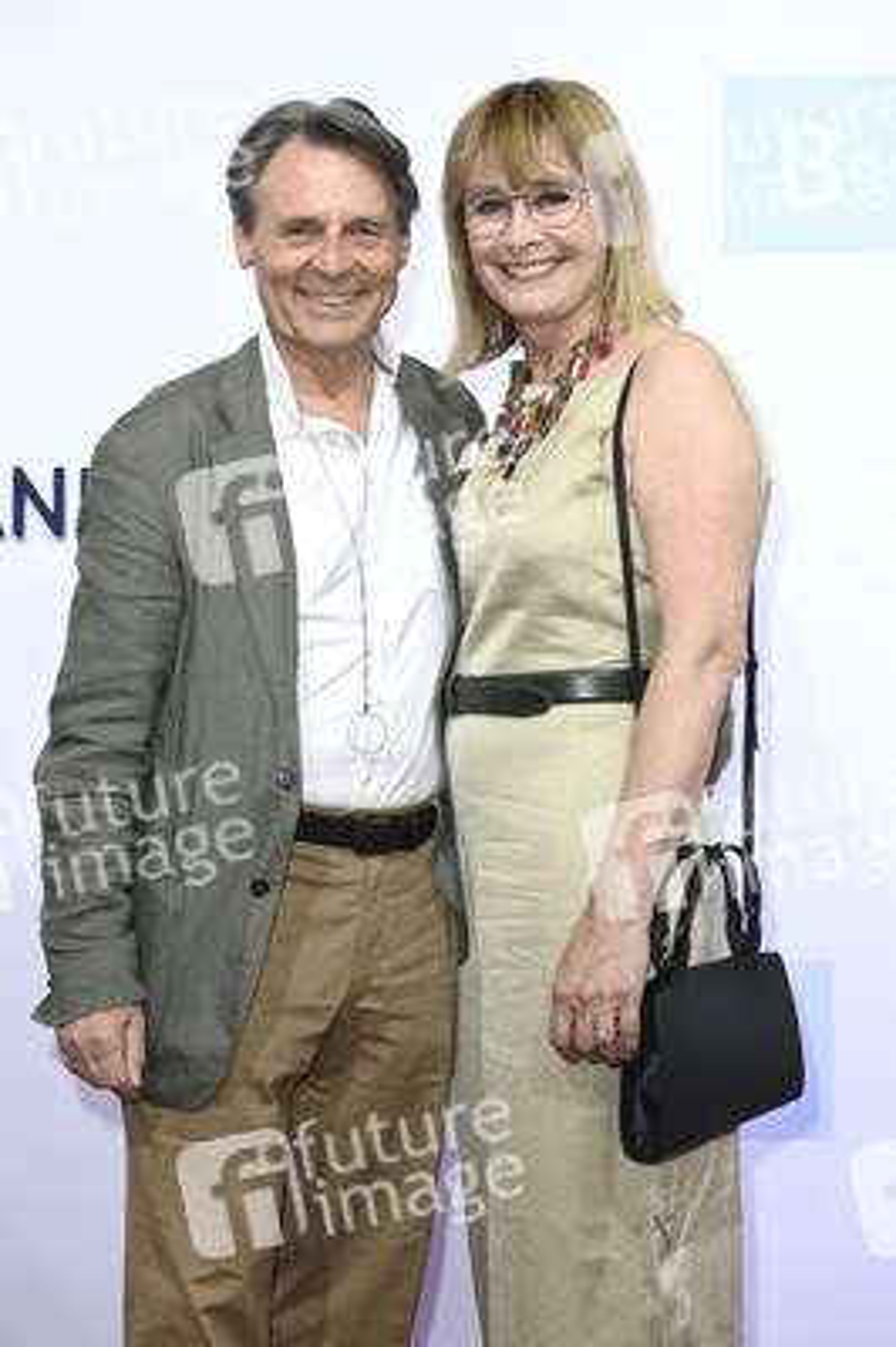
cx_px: 448
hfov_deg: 21.9
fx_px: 2319
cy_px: 674
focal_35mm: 62
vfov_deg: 32.4
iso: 400
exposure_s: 1/250
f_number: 6.3
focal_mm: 62
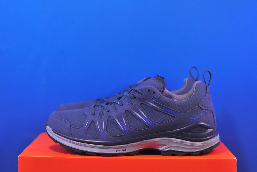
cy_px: 86
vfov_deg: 18.0
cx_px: 129
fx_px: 543
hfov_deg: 26.6
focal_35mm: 76
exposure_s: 1/320
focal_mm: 50
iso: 250
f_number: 2.5
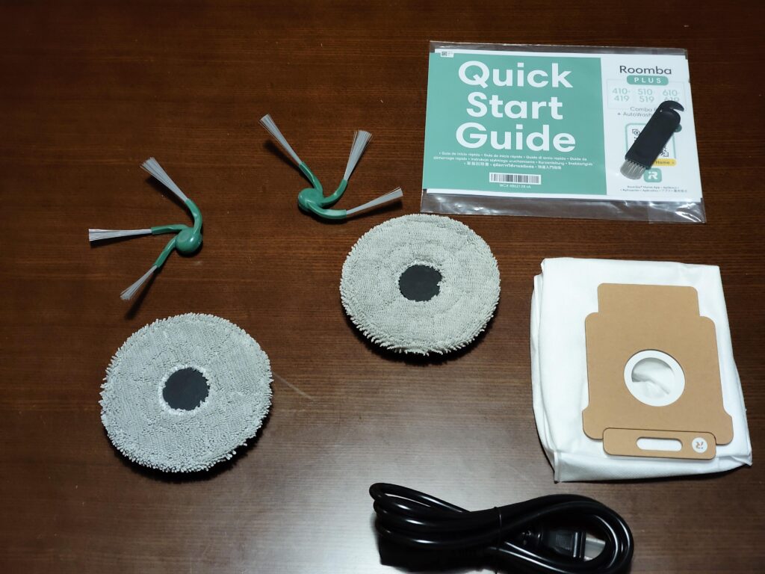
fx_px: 1105
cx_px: 382
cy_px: 287
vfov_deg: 29.1
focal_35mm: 50
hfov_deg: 38.2
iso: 908
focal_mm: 7.1
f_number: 2
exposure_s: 1/50
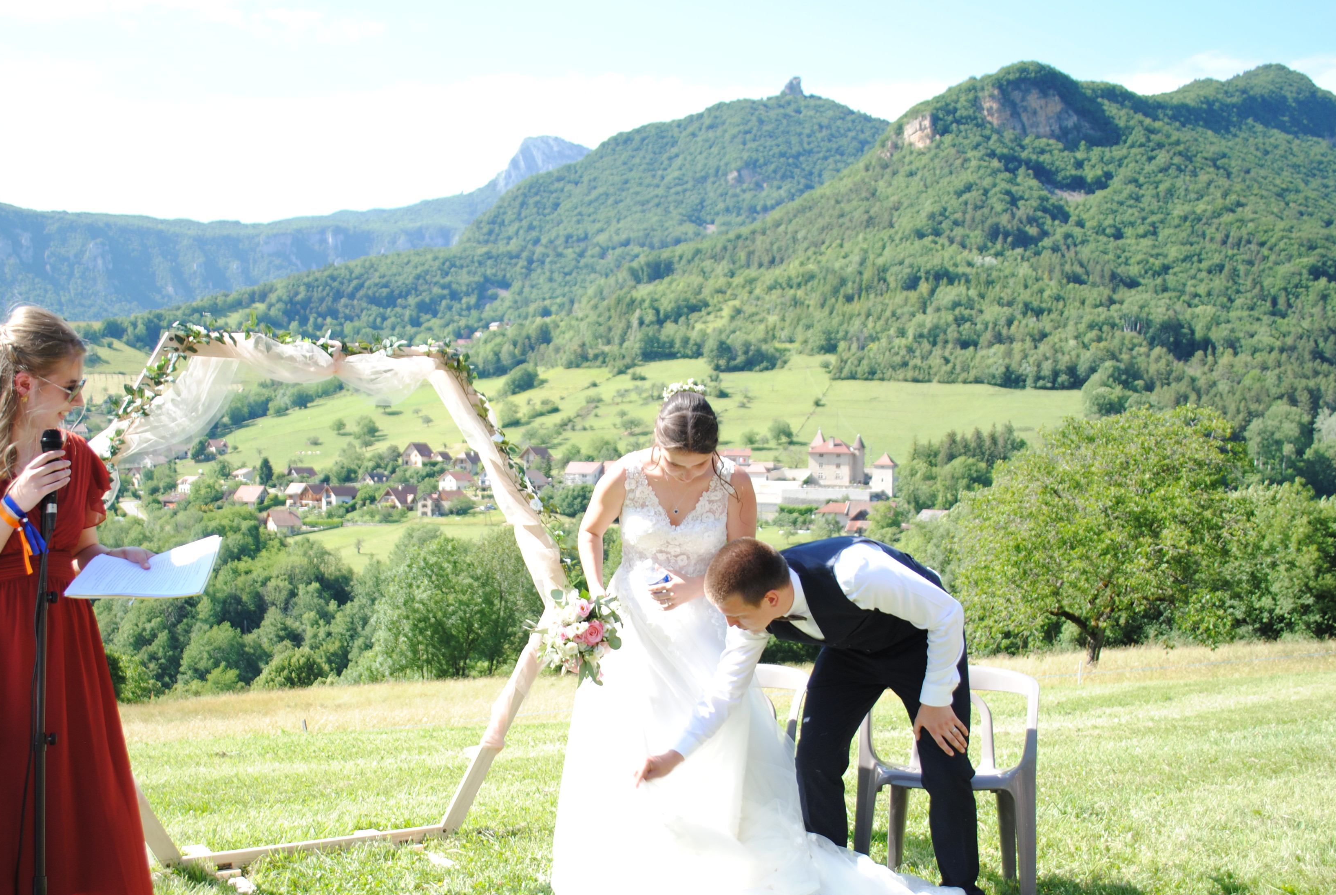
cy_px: 528
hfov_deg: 49.5
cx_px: 617
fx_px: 1449
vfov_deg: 34.2
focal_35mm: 39
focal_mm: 22
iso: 100
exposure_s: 1/250
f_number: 8
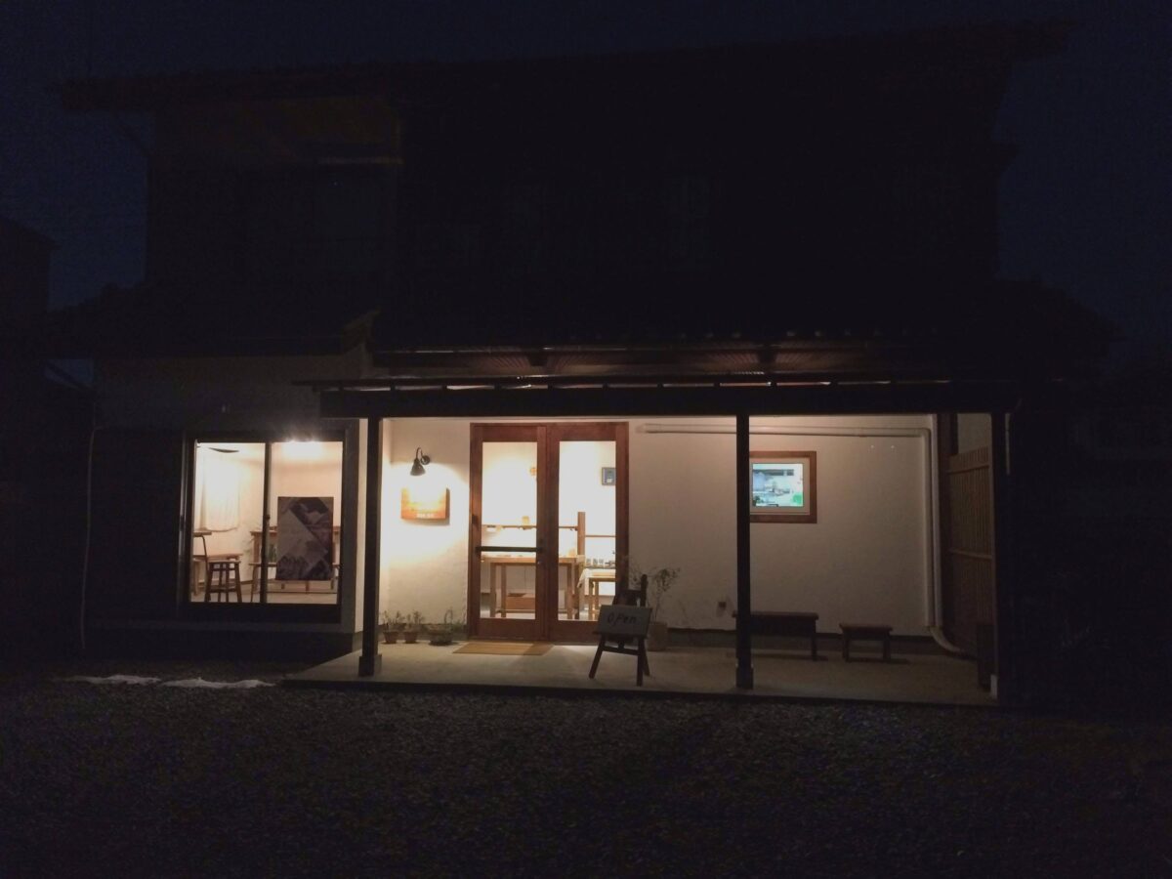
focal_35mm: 29
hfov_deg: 61.7
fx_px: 982
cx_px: 586
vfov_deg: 48.2
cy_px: 440
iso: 400
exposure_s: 1/15
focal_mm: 4.15
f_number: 2.2
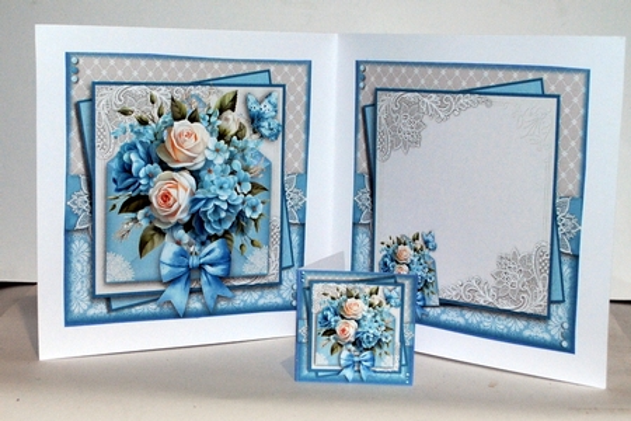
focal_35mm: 36
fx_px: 631
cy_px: 210
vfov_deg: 36.9
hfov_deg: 53.1
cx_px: 316
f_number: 4
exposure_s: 1/60
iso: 200
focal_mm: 24
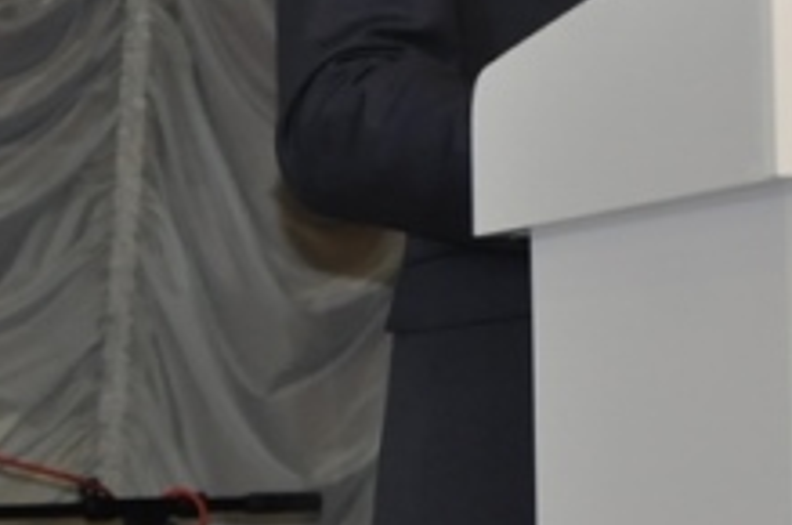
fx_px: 6981
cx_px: 973
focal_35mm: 318
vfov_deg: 4.3
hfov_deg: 6.4
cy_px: 16
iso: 800
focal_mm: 58
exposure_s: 1/60
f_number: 5
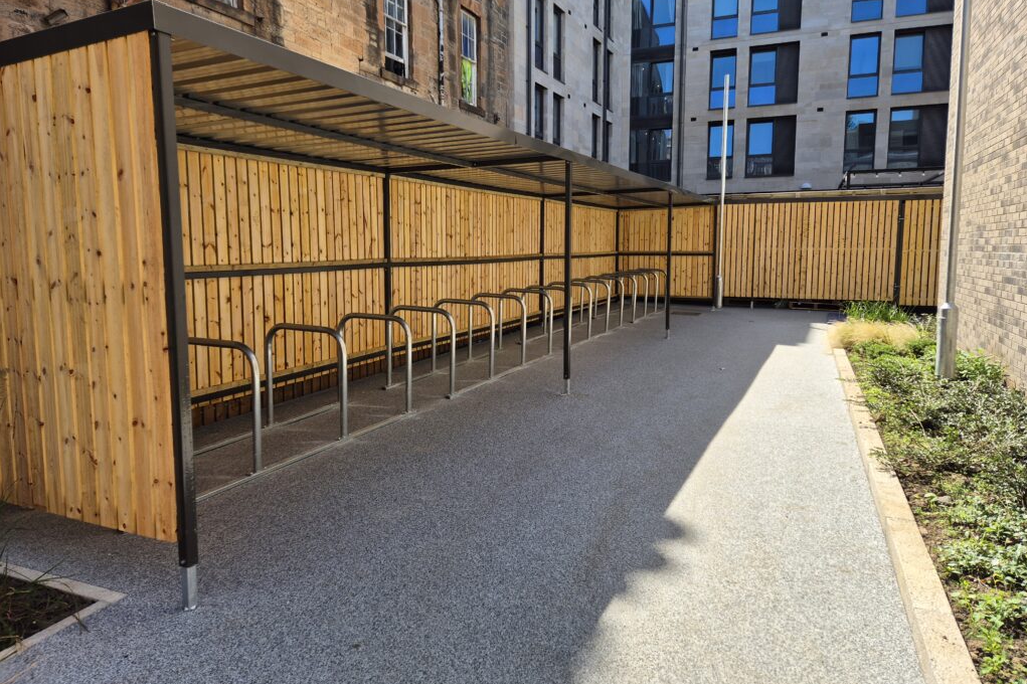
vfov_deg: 53.0
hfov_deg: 73.8
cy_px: 313
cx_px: 514
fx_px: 684
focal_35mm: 24
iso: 25
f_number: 1.8
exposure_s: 1/744
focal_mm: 5.4
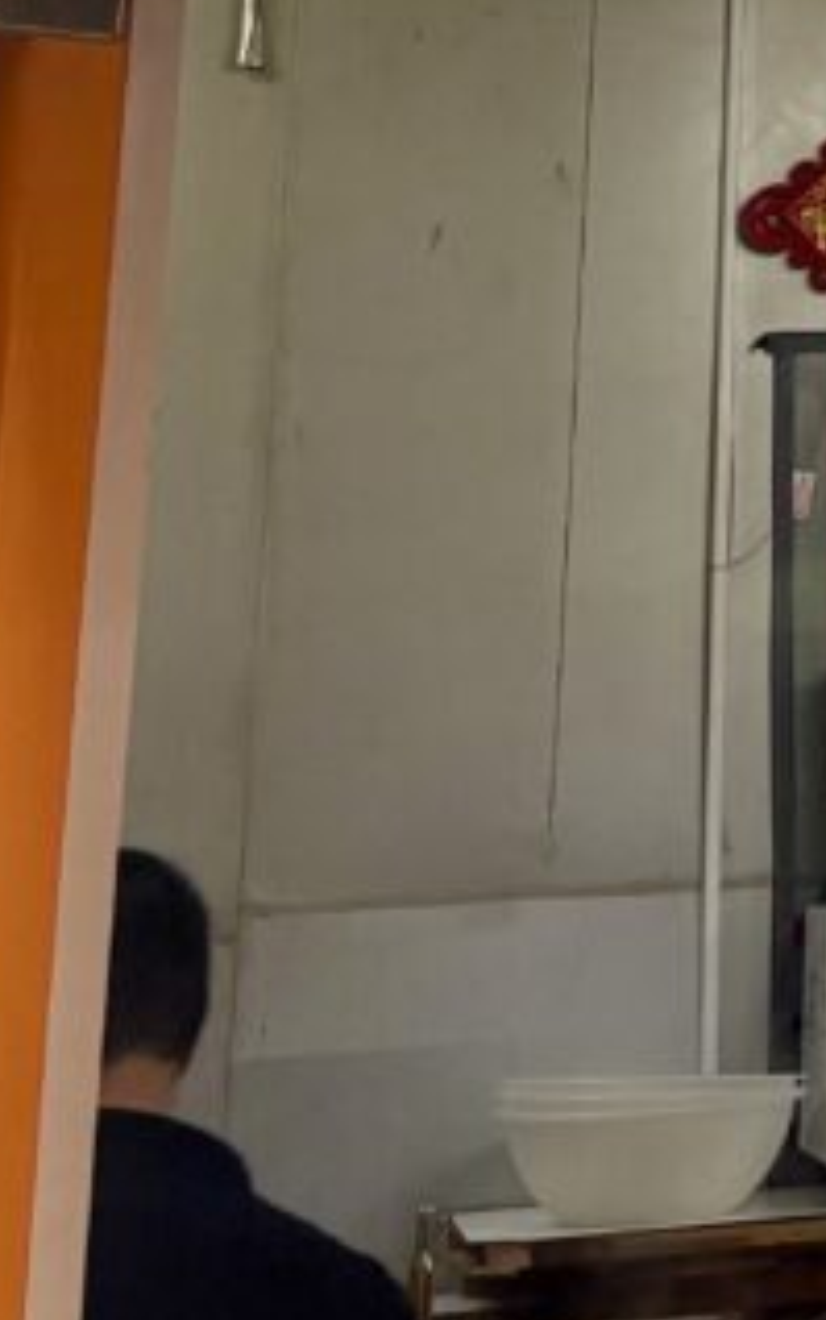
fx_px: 3994
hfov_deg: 10.3
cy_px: -315
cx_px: 1930
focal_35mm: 111
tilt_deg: +14.3
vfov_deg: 17.7
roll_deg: +2.4
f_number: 1.6
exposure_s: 1/120
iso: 125
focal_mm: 5.96
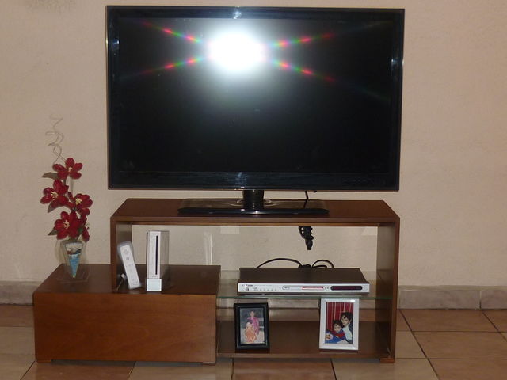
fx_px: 893
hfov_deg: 31.7
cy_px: 190
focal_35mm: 61
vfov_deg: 24.0
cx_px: 254
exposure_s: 1/30
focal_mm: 5.5
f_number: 2.8
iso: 125
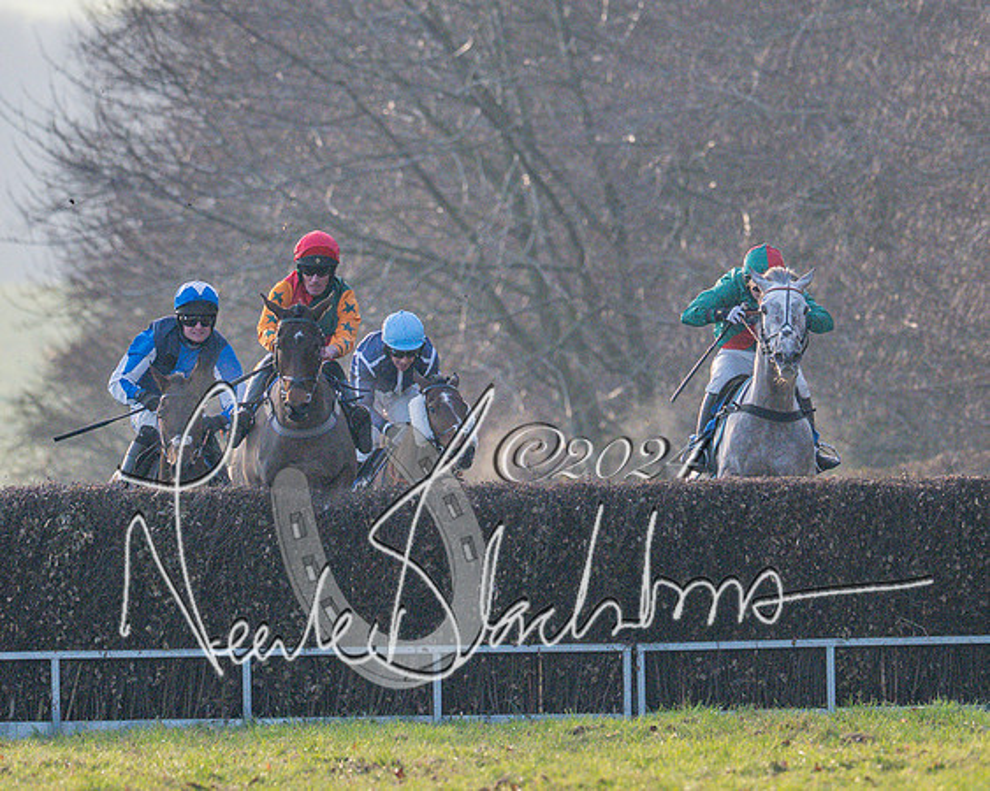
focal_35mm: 1038
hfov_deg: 1.9
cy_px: 233
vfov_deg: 1.5
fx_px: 30417
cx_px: 649
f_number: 5
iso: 800
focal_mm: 400
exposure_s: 1/2000
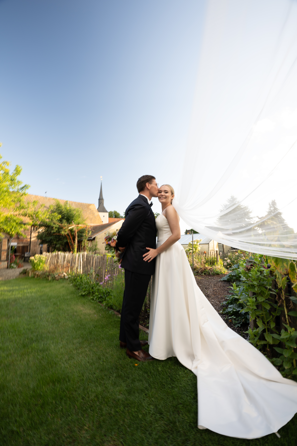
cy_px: 223
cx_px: 148
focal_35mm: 14
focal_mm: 14
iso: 160
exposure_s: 1/20
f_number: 8
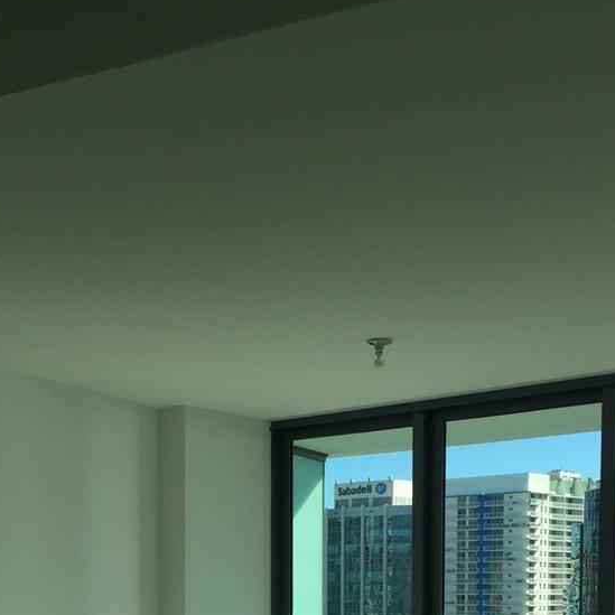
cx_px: 202
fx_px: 1126
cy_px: 658
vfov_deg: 28.1
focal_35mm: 56
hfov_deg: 30.3
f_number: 2.2
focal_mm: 4.15
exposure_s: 1/1412
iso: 32
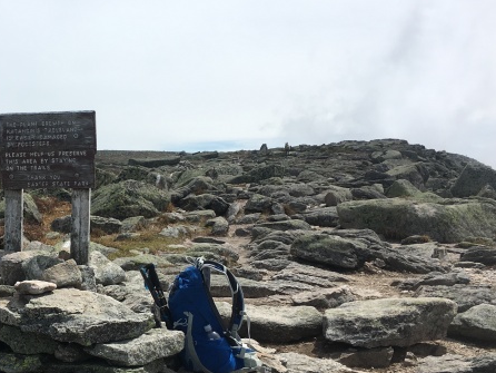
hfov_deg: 35.5
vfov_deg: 28.0
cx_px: 90
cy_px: 226
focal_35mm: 52
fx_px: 745
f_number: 2.2
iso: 25
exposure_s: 1/2747
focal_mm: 4.15
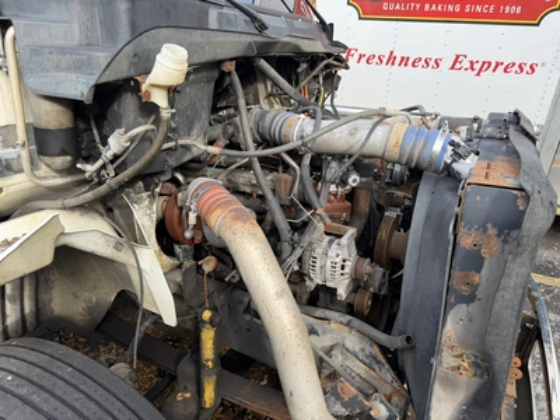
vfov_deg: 56.8
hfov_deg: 71.6
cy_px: 210
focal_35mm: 24
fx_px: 388
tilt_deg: -26.6
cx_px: 280
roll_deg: -4.4
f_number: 1.78
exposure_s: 1/612
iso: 80
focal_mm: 6.76
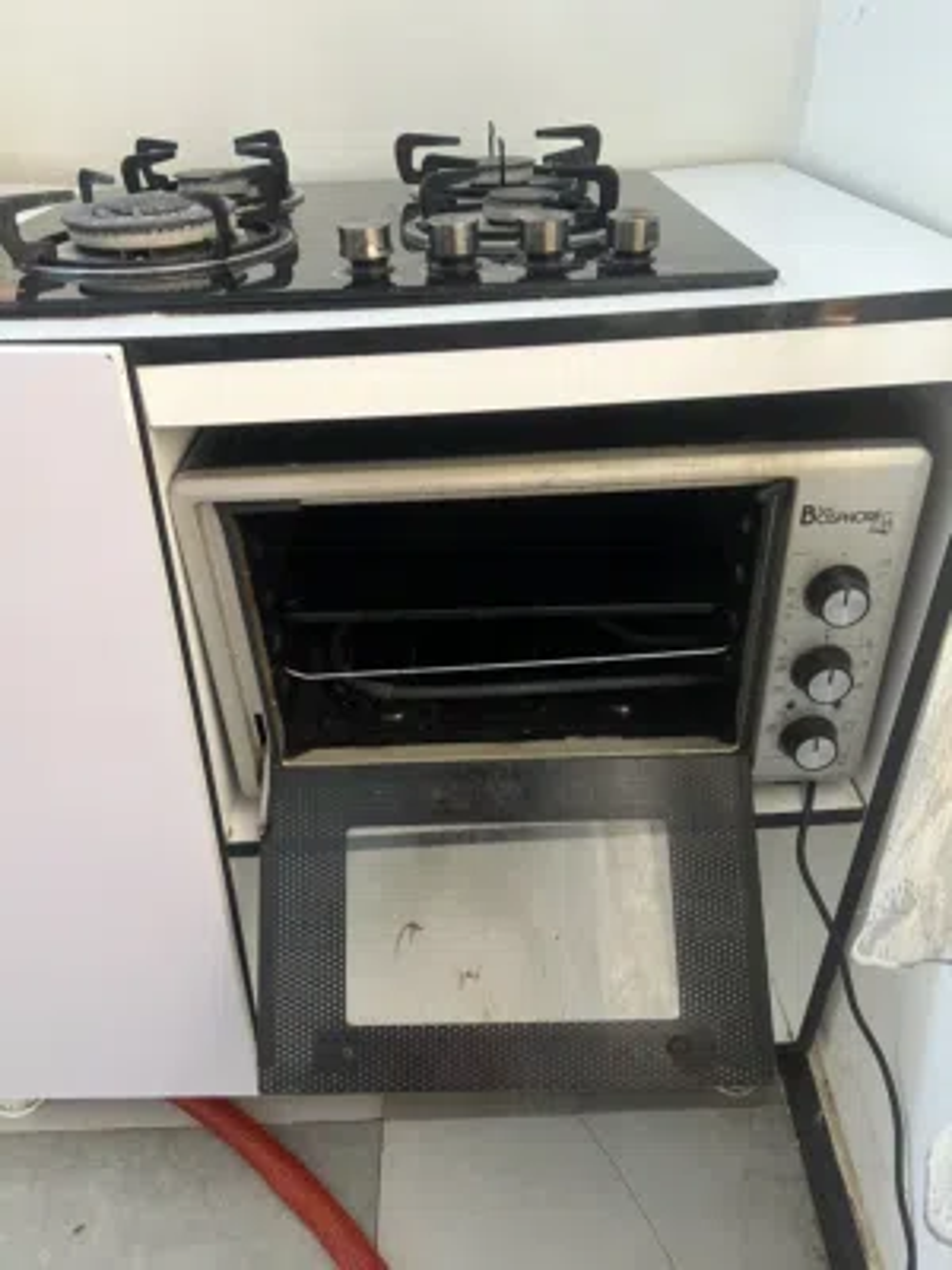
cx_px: 476
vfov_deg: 67.3
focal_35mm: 26
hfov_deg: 53.1
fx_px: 953
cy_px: 635
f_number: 1.5
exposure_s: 1/60
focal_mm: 5.7
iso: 160
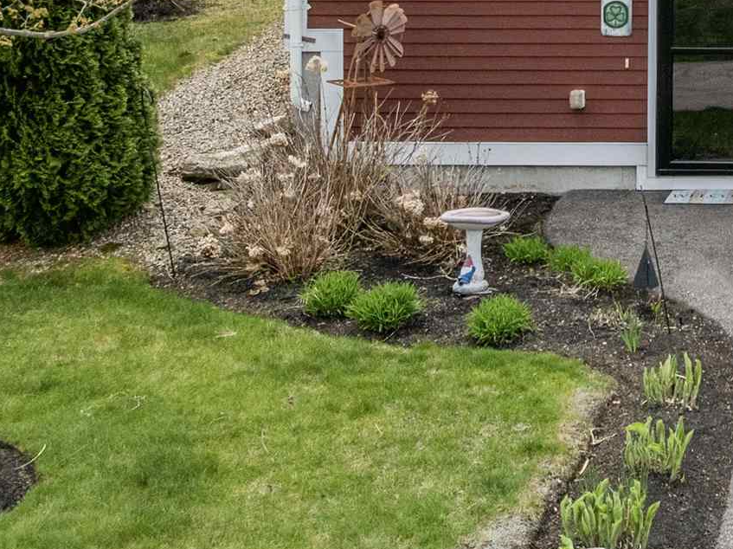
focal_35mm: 87
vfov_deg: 16.2
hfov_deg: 20.4
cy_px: -132
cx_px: 981
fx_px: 1841
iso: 330
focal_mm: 12.29
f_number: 2.8
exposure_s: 1/4000
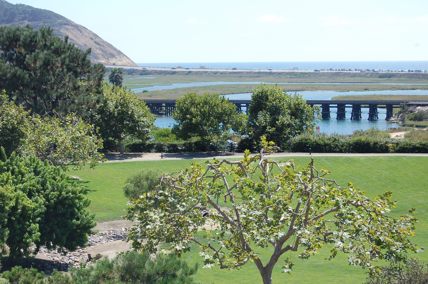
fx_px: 980
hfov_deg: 24.6
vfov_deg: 16.5
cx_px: 214
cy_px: 142
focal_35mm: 82
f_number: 10
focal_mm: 55
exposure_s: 1/250
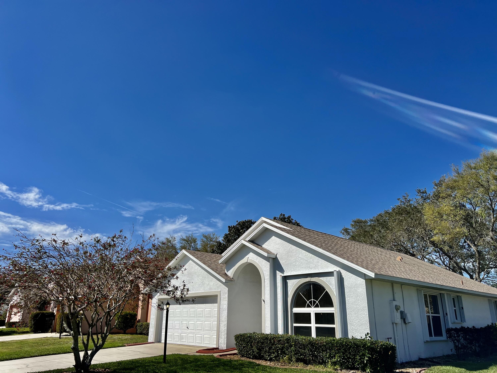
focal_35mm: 26
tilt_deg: +19.6
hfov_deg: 67.3
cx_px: 248
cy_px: 186
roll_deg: -1.6
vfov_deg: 53.1
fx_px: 373
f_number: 1.5
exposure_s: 1/6579
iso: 50
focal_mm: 5.7
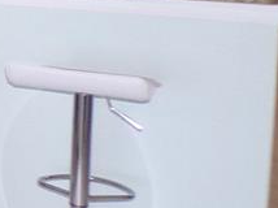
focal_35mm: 115
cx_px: -287
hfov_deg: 14.2
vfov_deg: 12.6
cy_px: -29
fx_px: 923
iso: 320
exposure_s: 1/60
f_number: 3
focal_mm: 4.3
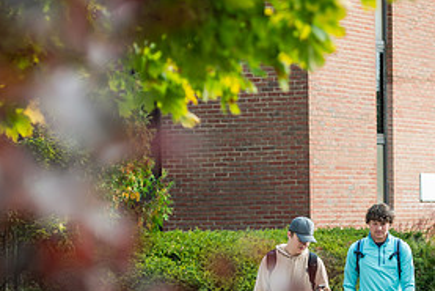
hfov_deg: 11.4
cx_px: 339
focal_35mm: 180
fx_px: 2176
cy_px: 274
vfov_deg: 7.6
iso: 100
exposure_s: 1/320
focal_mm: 86
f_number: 3.2
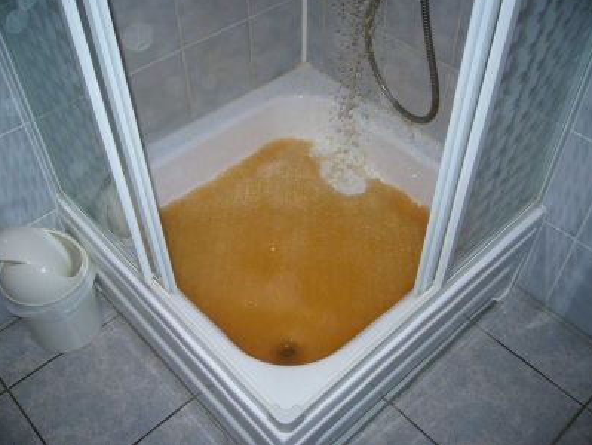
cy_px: 220
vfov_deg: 39.7
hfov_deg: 51.3
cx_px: 300
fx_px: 616
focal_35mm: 36
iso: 100
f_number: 2.8
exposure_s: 1/60
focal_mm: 5.8
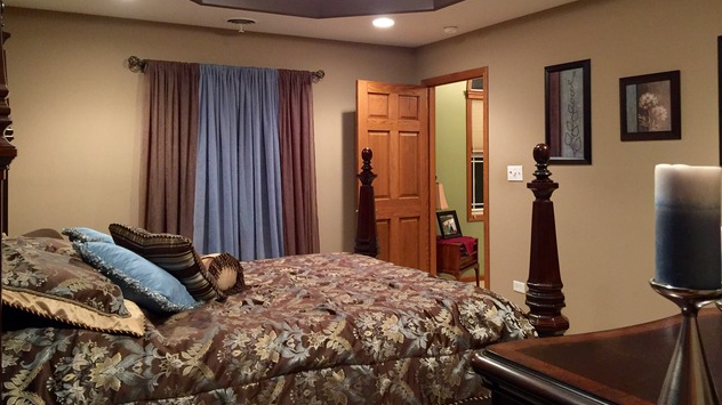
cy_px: 159
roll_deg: -0.6
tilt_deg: +0.8
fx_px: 612
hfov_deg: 61.0
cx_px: 360
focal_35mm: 32
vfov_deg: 36.5
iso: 250
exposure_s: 1/20
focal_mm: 4.15
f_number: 2.2
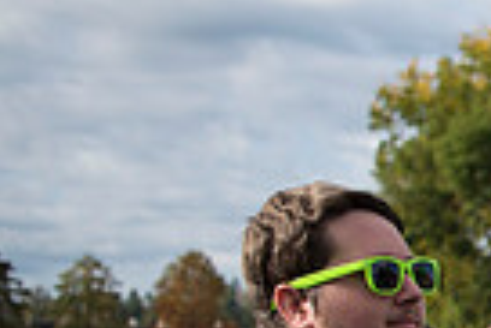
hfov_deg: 15.5
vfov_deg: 12.9
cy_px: 463
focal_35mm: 102
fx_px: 1393
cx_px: 1014
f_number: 2.8
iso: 250
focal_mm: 24
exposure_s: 1/2000
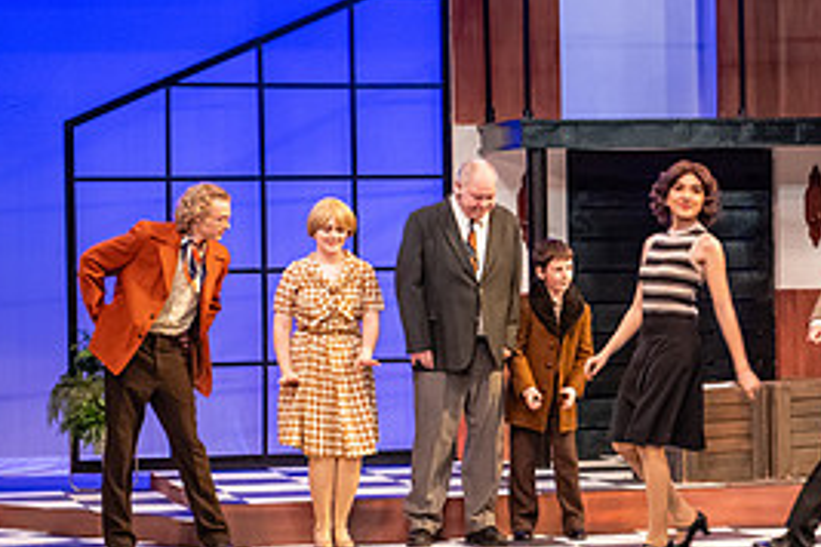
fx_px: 3466
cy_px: 266
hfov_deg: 13.4
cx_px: 747
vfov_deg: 9.0
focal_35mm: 152
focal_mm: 70
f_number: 3.5
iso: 2500
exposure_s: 1/200
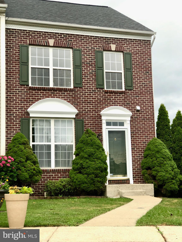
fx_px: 400
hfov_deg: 25.7
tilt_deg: +8.0
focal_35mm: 57
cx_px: 91
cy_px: 121
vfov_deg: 33.8
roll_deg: +2.4
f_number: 2.8
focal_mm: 6.6
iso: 32
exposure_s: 1/121
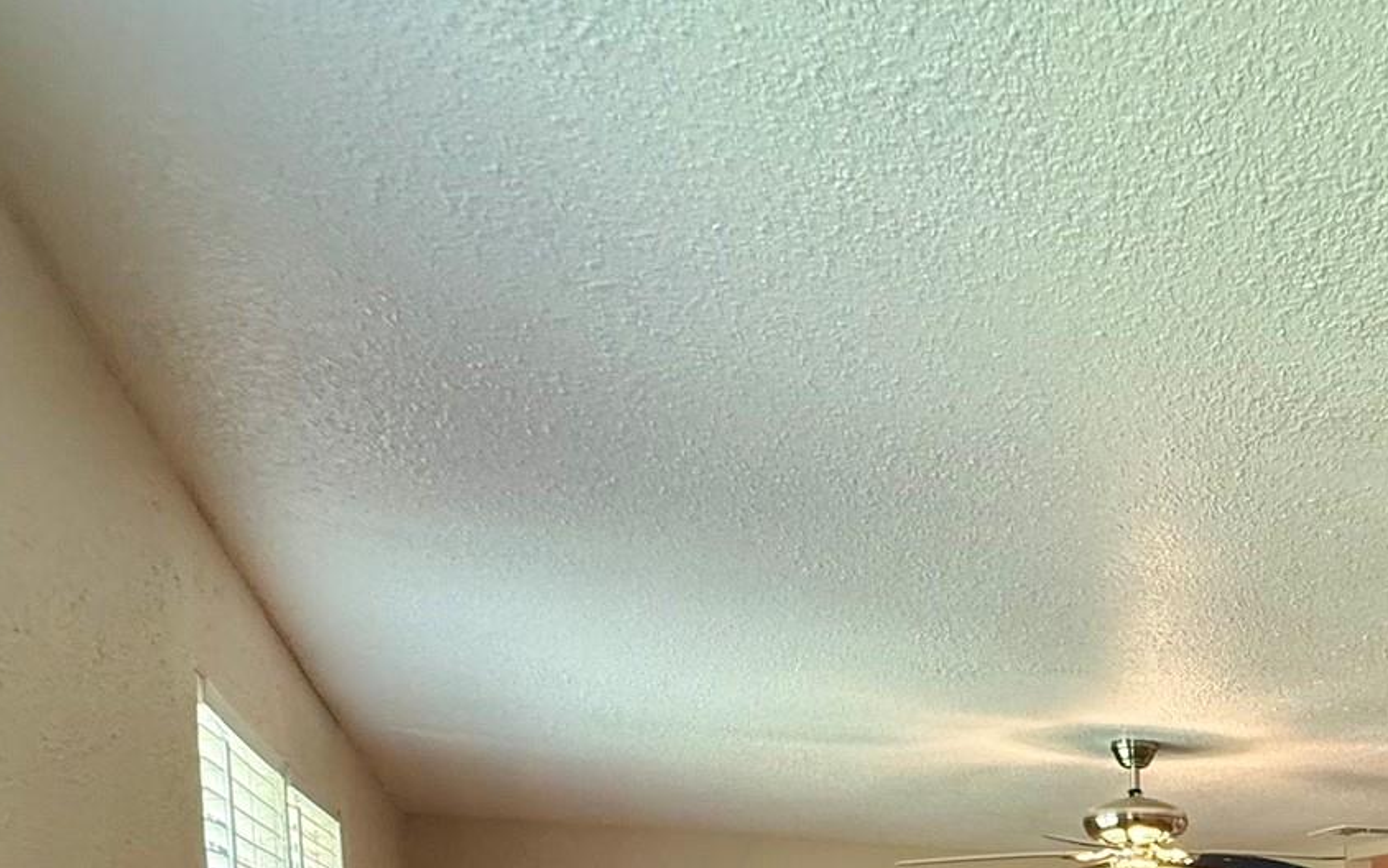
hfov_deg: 48.1
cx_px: 1263
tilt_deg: -3.7
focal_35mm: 36
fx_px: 1362
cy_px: 1118
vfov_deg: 29.0
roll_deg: +0.0
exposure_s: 1/60
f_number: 2.2
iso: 160
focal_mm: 2.22
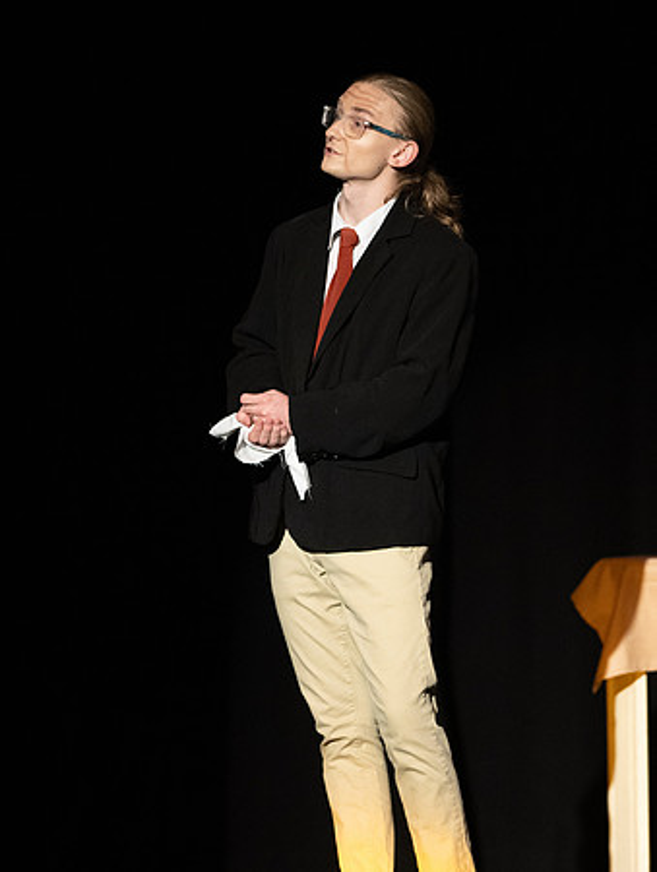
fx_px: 11996
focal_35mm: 475
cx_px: 318
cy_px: 418
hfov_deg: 3.1
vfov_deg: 4.2
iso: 5000
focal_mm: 300
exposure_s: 1/250
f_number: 2.8
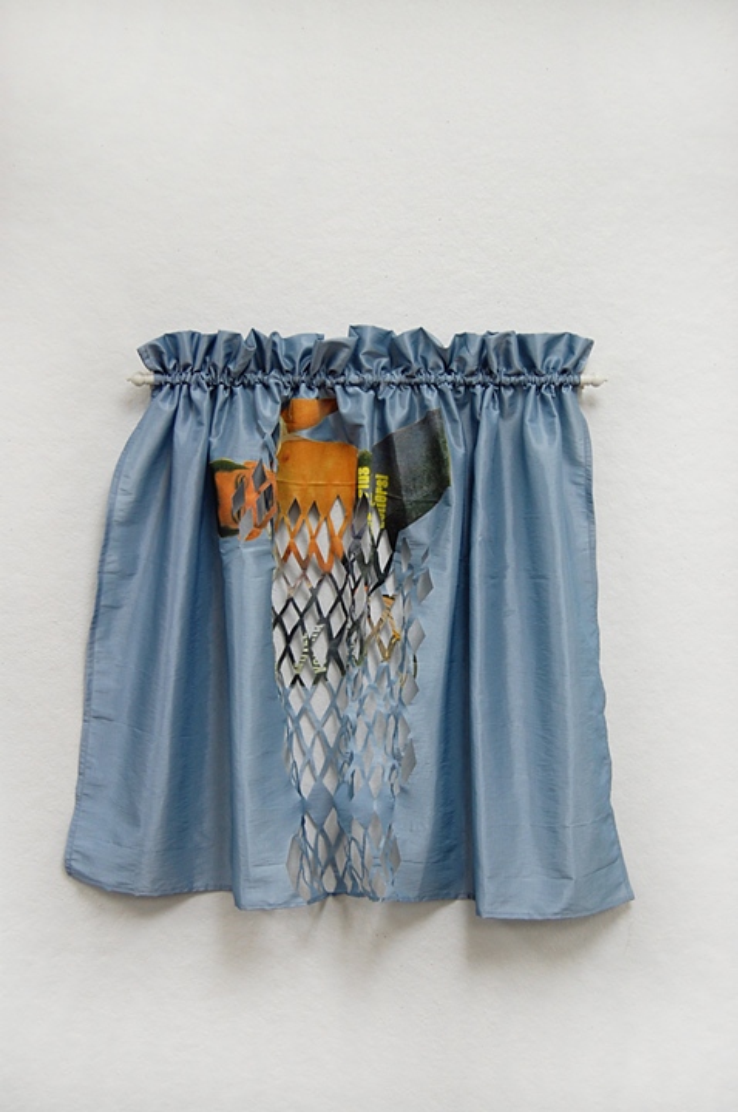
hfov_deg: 28.0
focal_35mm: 48
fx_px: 1480
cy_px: 556
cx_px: 369
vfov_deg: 41.2
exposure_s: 1/50
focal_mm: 32
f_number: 4.5
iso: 400
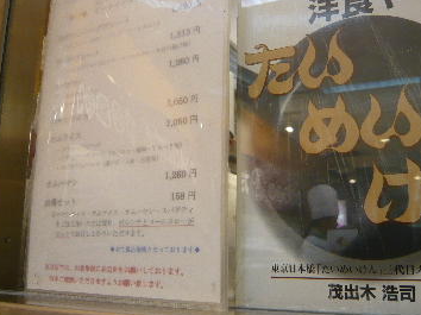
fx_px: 462
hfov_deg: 48.8
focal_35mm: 38
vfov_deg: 37.6
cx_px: 249
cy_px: 137
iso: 200
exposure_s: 1/30
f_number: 2.8
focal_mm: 4.6
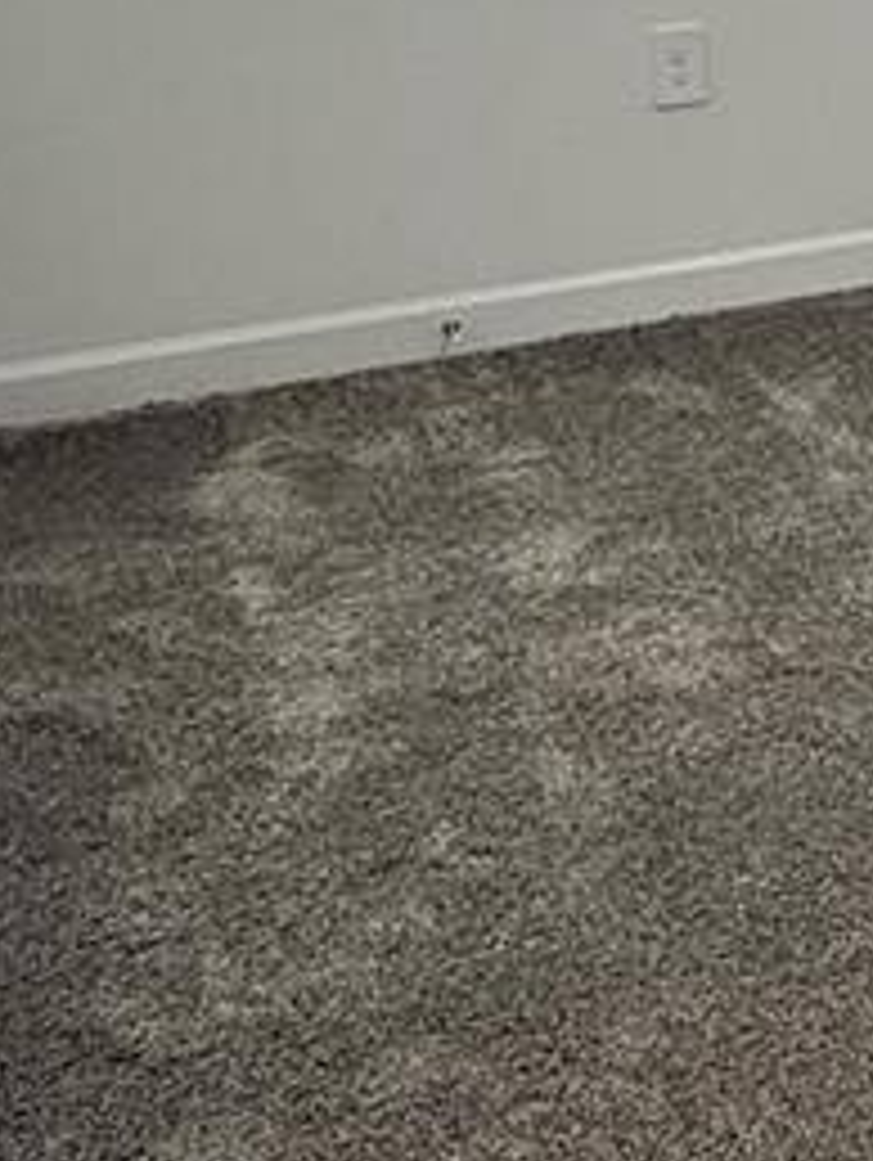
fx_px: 2182
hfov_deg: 19.4
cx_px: 1350
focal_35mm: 65
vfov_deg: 28.1
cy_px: 9
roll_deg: -0.2
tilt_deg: -11.4
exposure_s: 1/120
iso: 160
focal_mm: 2.22
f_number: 2.2
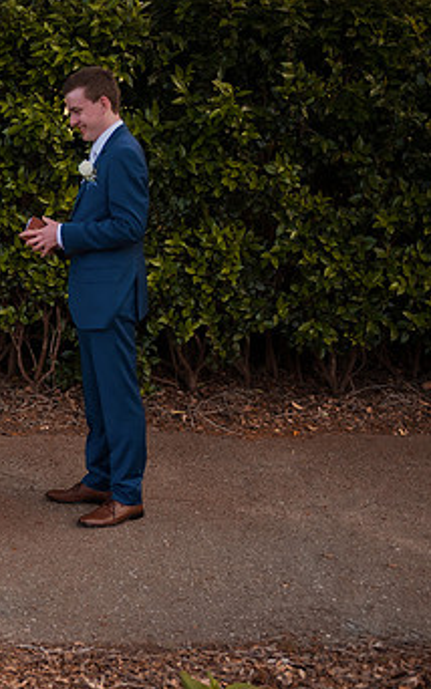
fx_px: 1014
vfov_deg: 37.5
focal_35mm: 54
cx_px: -74
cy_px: 379
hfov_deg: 22.3
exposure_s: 1/640
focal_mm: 28
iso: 500
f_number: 2.8
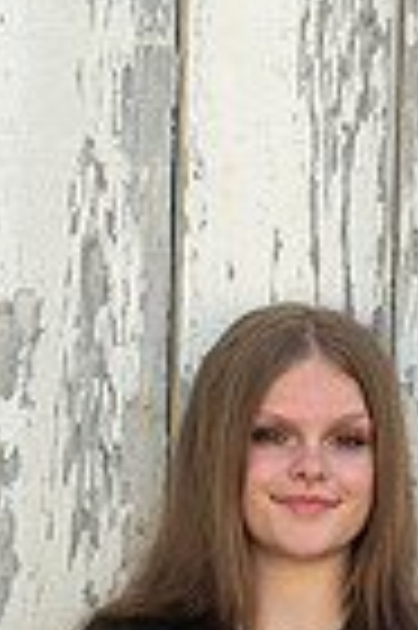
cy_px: 806
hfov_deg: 4.7
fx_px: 5063
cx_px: 333
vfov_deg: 7.0
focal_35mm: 290
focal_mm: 70
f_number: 6.3
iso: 400
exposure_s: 1/250
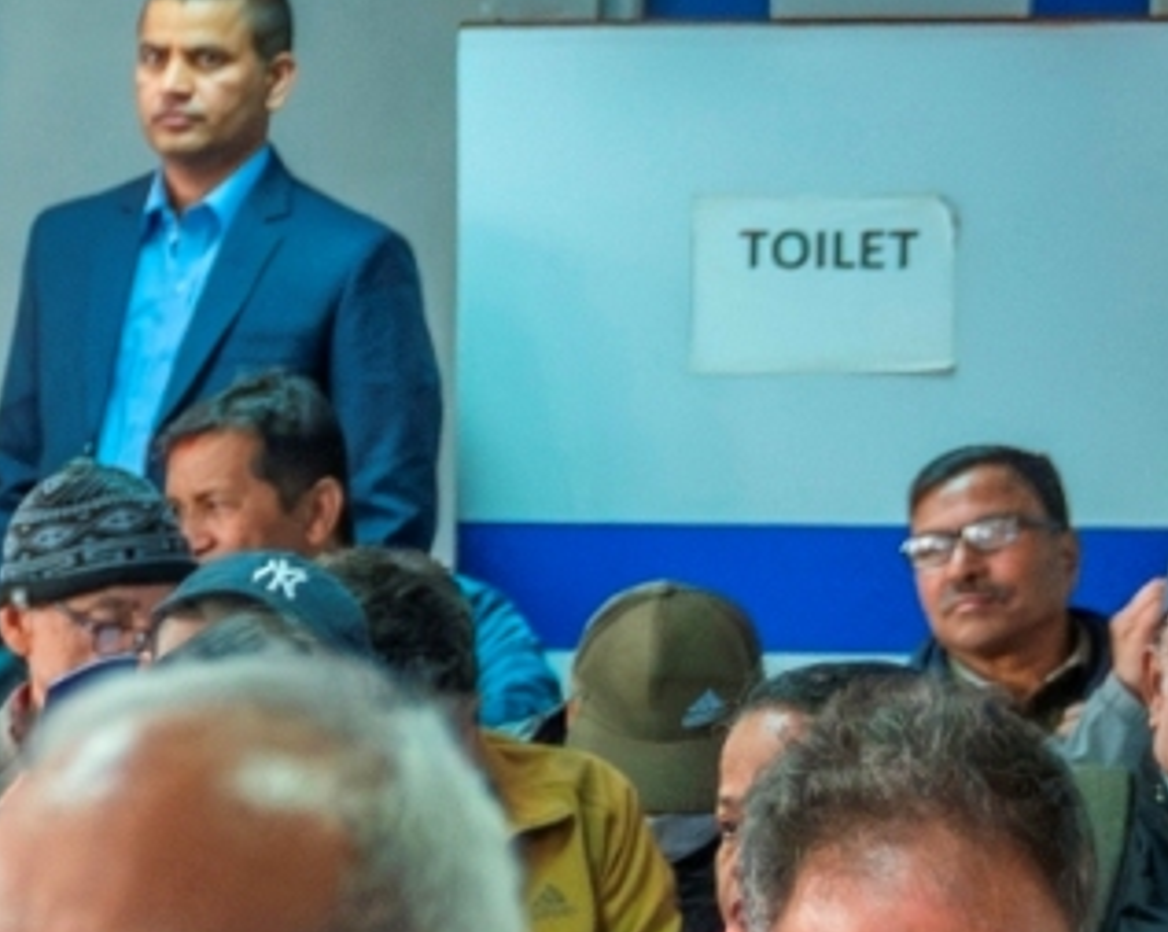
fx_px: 9774
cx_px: -2034
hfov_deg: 6.4
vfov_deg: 5.5
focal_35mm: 283
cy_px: 801
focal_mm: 40
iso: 1000
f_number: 2.8
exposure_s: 1/125
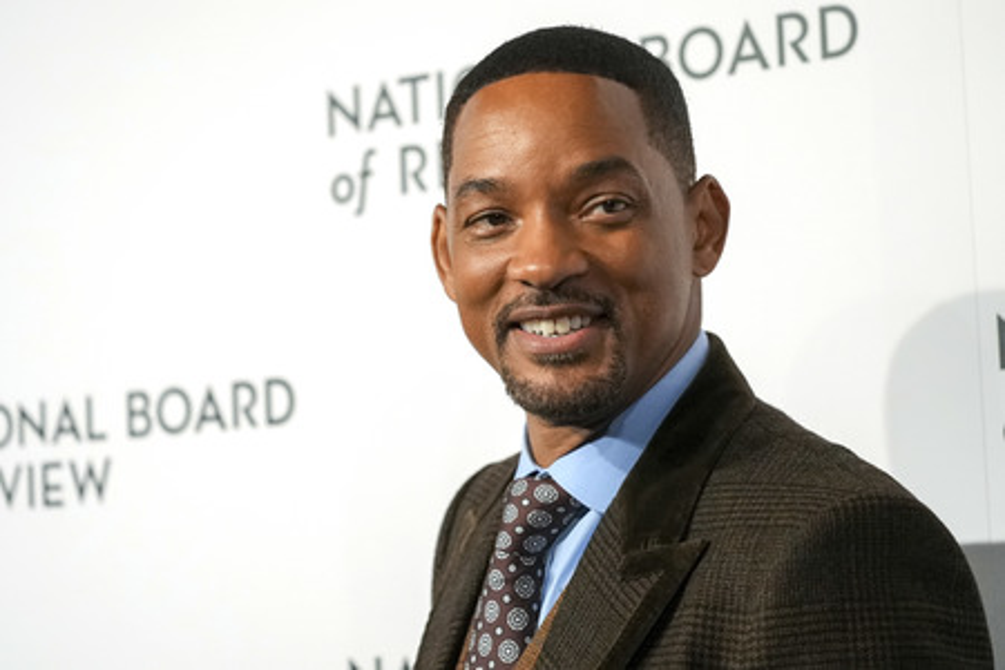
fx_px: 2791
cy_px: 335
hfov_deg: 20.4
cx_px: 502
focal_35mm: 100
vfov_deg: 13.7
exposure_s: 1/400
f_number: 4.5
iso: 8000
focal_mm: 100
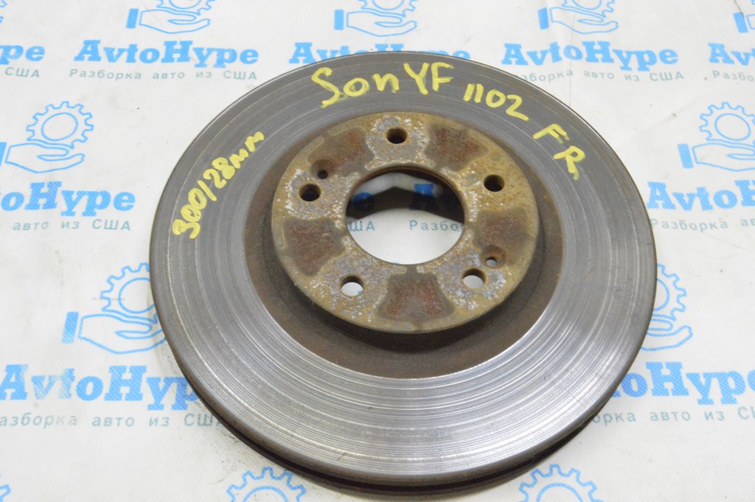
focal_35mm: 39
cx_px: 378
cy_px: 251
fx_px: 817
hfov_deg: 49.6
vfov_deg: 34.2
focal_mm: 26
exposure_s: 1/15
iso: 6400
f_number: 20
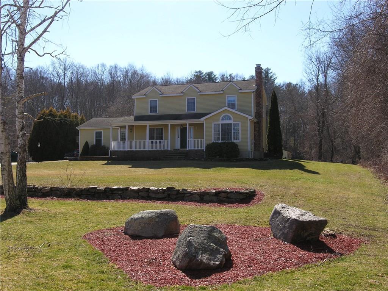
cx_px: 194
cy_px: 146
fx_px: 415
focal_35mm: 37
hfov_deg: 50.1
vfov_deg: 38.7
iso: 50
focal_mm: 9.3
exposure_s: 1/163
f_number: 6.1
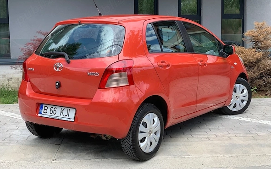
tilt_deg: -4.7
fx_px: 413
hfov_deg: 36.3
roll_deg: +0.6
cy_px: 76
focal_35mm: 56
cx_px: 135
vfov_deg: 23.1
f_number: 2.4
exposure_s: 1/256
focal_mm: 6
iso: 16
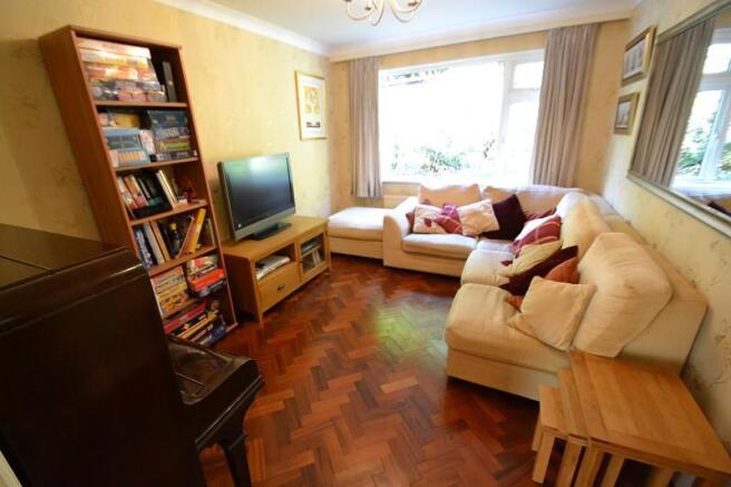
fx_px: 304
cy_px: 244
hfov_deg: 100.4
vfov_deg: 77.3
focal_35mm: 15
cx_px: 366
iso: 2000
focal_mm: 10
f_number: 3.5
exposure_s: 1/60
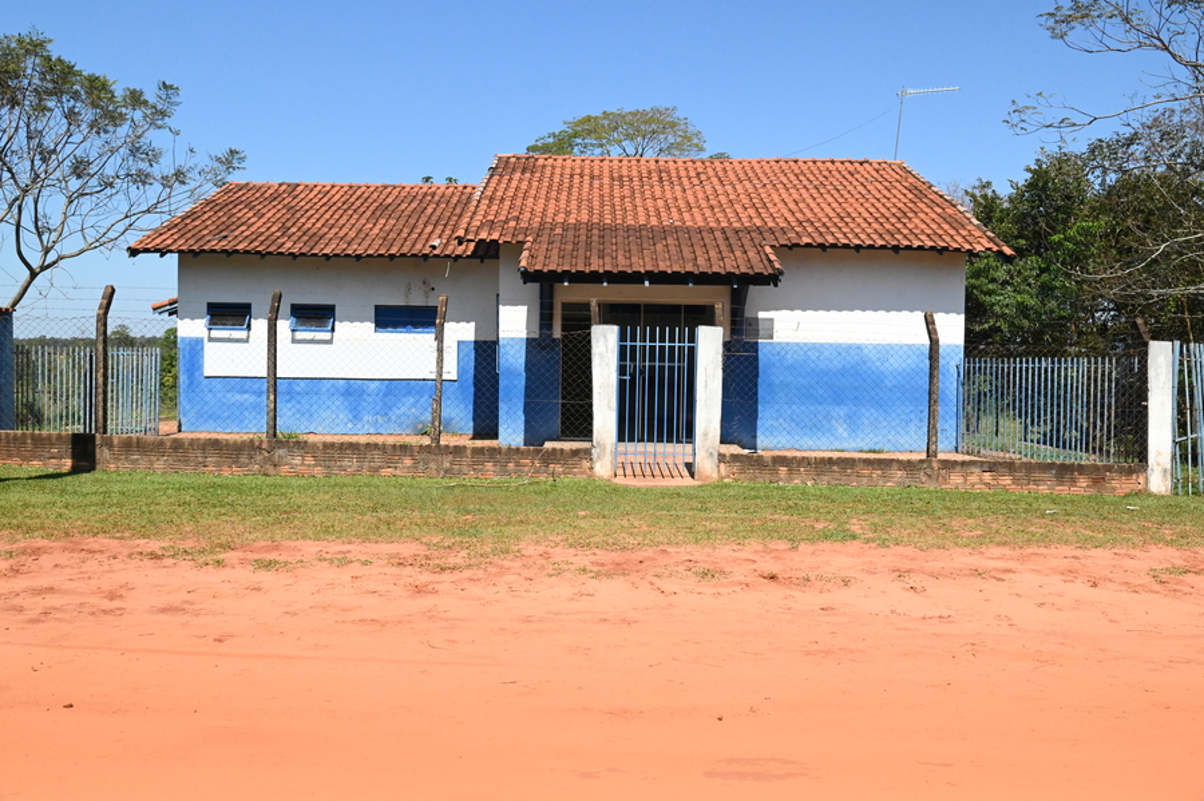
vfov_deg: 43.6
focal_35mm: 30
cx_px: 602
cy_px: 400
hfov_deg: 62.0
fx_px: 1003
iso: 6400
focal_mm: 30
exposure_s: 1/8000
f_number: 10
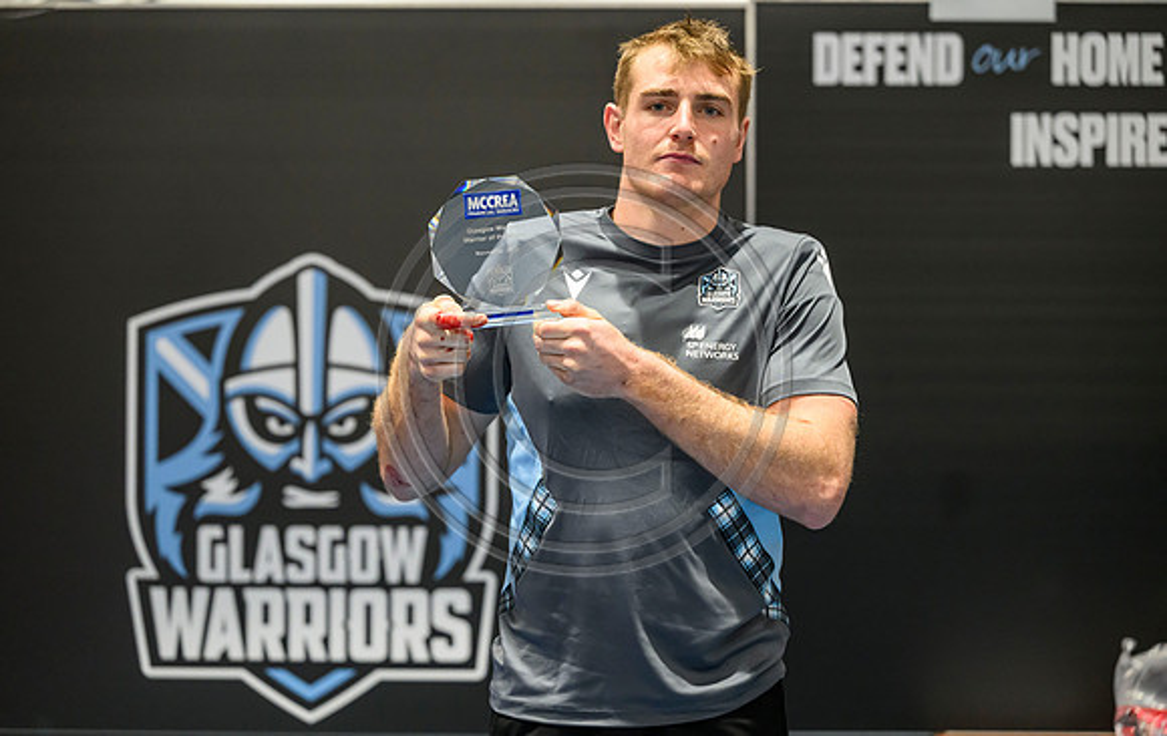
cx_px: 580
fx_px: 3818
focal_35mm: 120
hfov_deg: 17.4
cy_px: 350
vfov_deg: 11.0
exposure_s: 1/160
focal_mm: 115
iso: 4000
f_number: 3.2
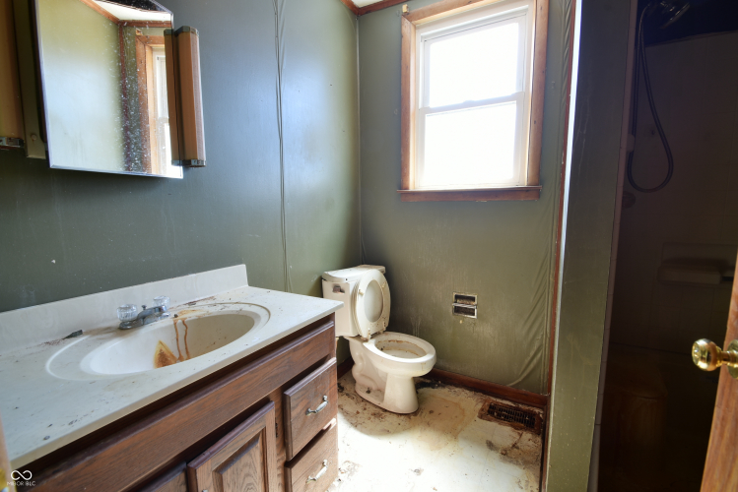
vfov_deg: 77.4
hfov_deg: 100.4
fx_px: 308
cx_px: 369
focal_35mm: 15
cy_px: 246
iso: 100
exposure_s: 1
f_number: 10
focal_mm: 10
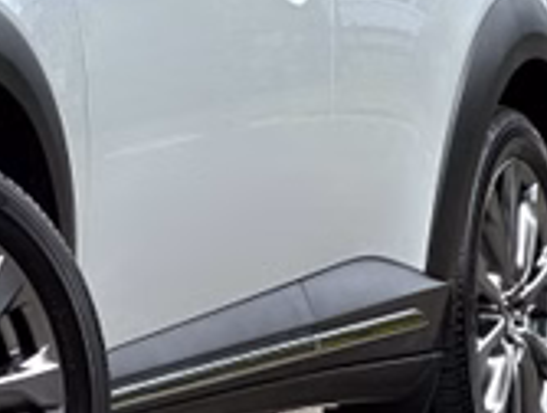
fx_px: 5828
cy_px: 170
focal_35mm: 368
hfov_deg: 5.3
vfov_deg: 4.1
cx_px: -472
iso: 32
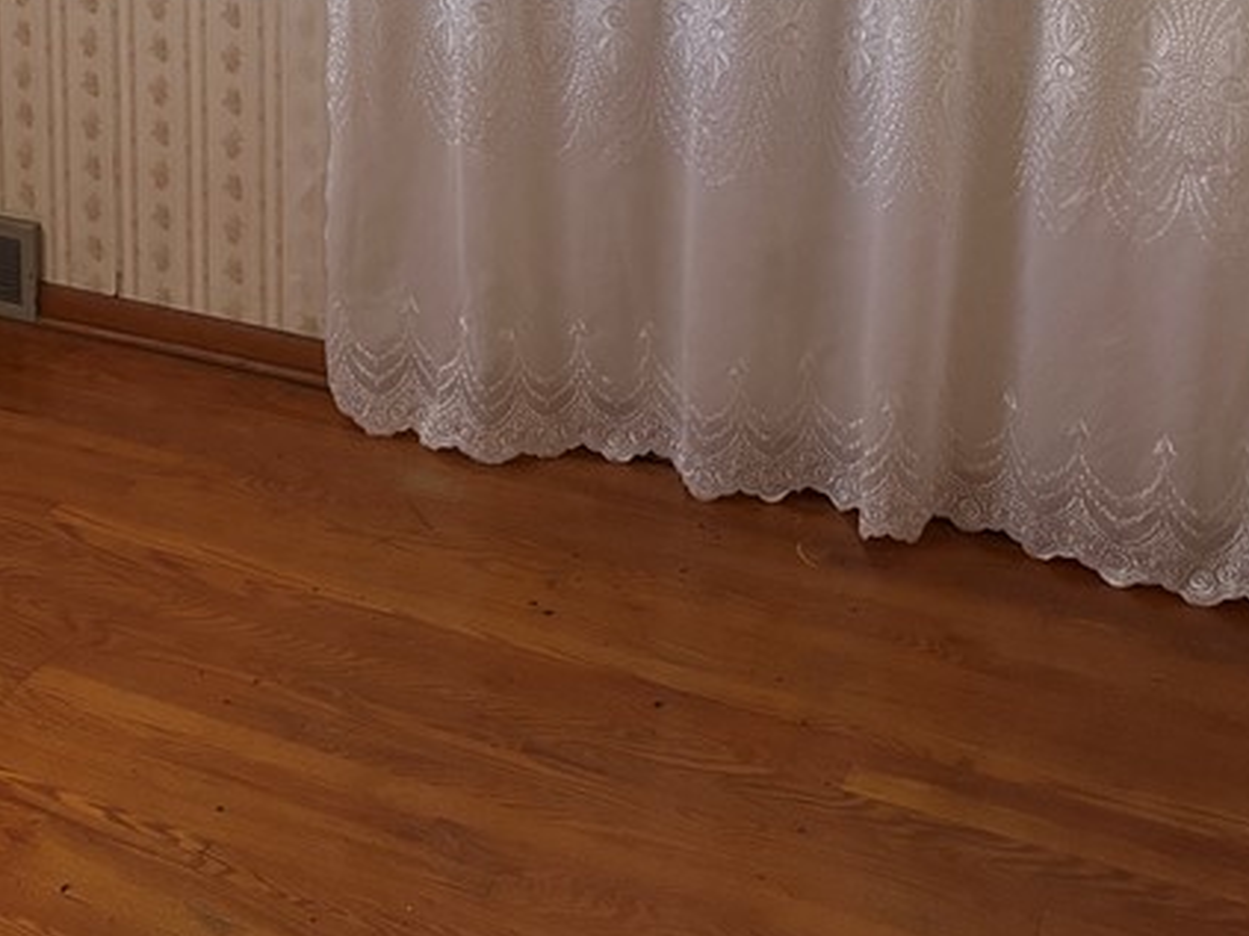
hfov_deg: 28.8
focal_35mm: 63
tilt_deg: -12.8
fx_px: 2272
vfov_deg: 22.0
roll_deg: +1.9
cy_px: -92
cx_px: -6
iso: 500
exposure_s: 1/60
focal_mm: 5.96
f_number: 1.6
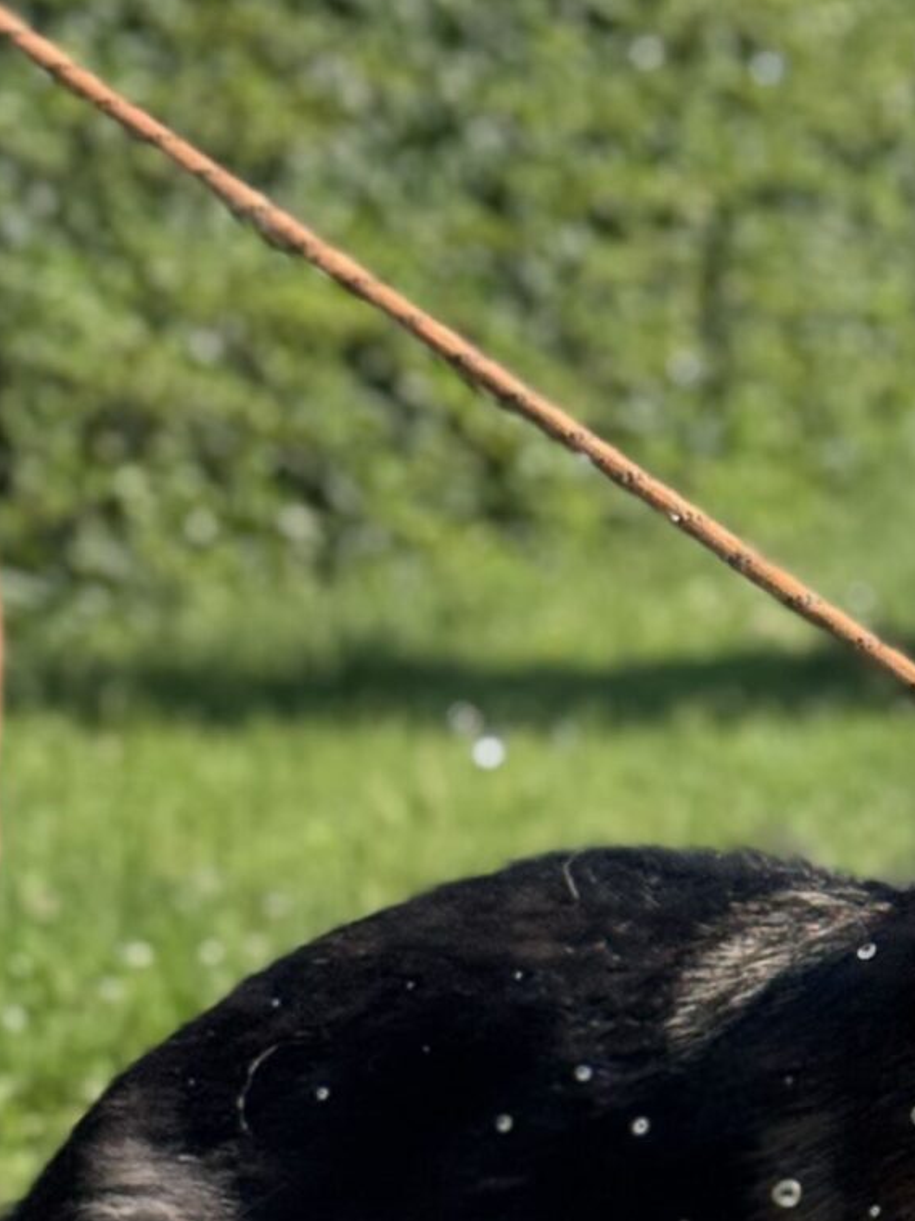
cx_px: 1256
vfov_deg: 12.1
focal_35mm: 162
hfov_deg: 9.0
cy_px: 1004
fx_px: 5711
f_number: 1.78
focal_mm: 6.76
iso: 64
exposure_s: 1/2415
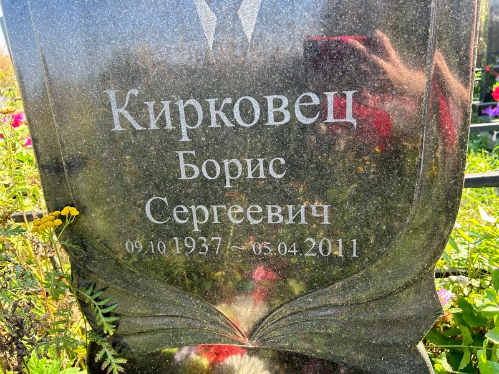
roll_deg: +8.8
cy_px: 187
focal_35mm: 26
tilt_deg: -20.1
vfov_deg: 53.1
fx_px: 375
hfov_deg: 67.3
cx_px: 250
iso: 50
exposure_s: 1/219
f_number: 1.5
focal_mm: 5.7
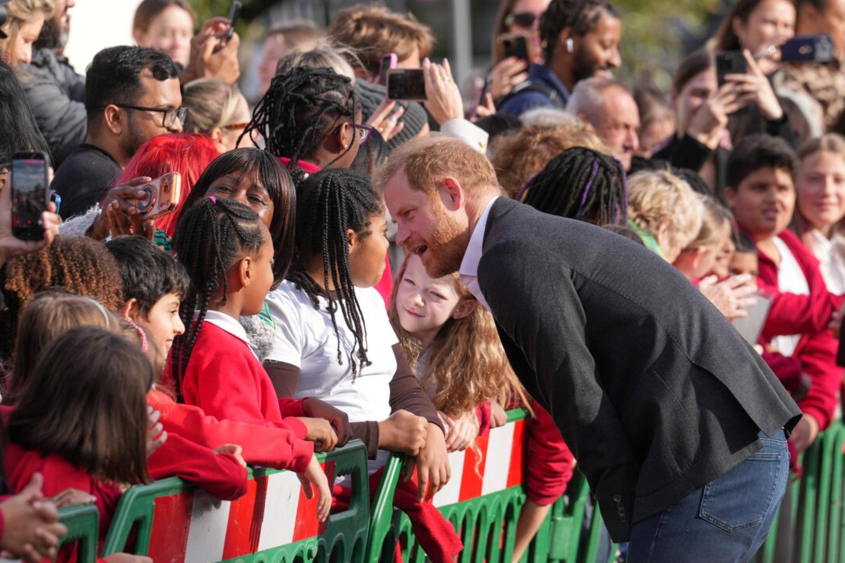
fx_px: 7860
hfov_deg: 6.2
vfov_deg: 4.1
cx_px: 394
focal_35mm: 335
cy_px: 298
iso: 200
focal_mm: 200
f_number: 4
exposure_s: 1/1000
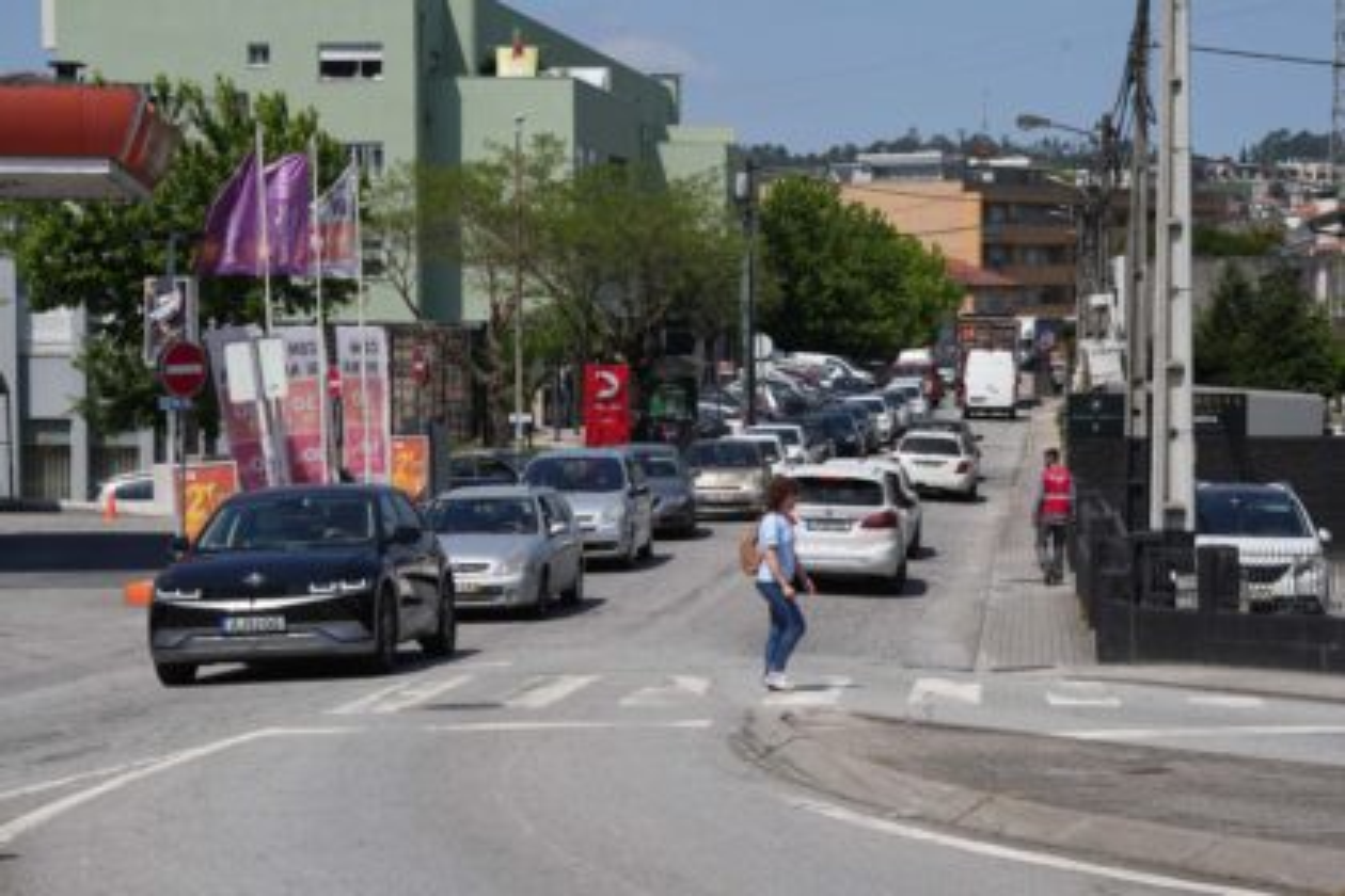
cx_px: 672
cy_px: 448
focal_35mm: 95
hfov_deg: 21.5
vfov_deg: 14.4
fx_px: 3549
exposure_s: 1/800
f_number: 11
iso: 320
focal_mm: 95
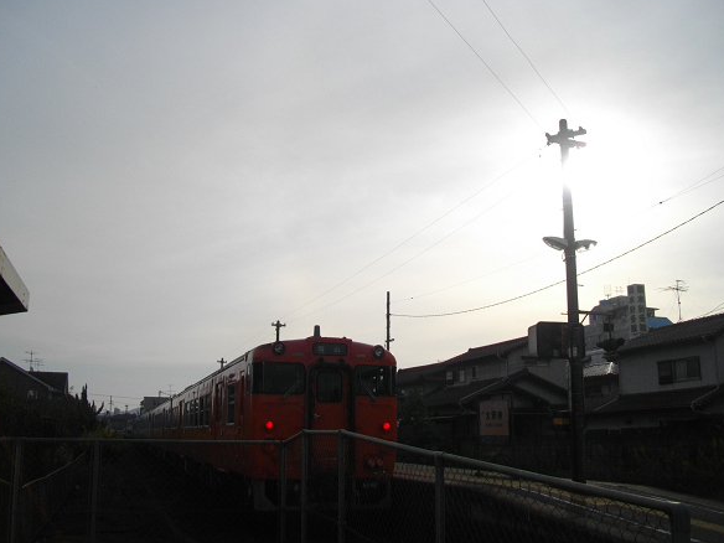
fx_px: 711
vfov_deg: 41.8
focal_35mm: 34
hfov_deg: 54.0
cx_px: 363
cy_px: 286
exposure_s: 1/320
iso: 100
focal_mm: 5.7
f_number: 8.8
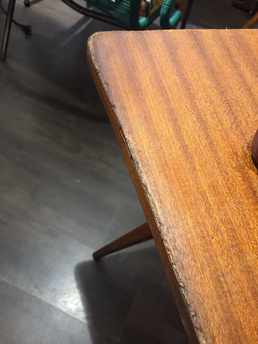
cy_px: 172
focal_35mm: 29
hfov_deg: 48.2
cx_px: 129
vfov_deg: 61.7
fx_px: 288
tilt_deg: -60.9
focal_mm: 4.15
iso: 250
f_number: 2.2
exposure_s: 1/33
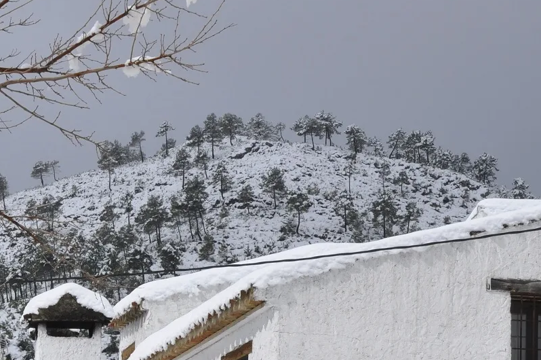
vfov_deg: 10.4
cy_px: 441
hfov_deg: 15.6
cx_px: -1
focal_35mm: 129
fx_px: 1936
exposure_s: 1/500
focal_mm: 32
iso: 200
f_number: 11
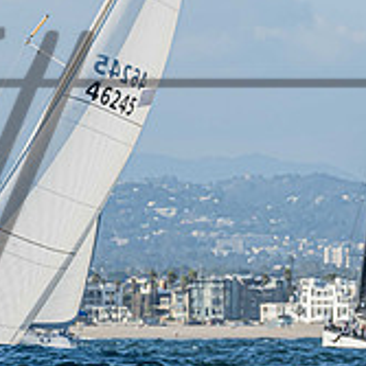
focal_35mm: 603
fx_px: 7213
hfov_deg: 2.9
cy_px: 108
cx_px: 4
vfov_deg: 2.9
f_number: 8
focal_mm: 150
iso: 400
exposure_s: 1/1000
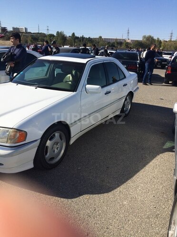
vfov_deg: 61.7
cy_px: 118
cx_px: 88
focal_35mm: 29
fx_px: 198
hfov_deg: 48.2
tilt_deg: -18.5
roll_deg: -1.0
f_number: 2.2
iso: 32
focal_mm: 4.15
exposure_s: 1/2740
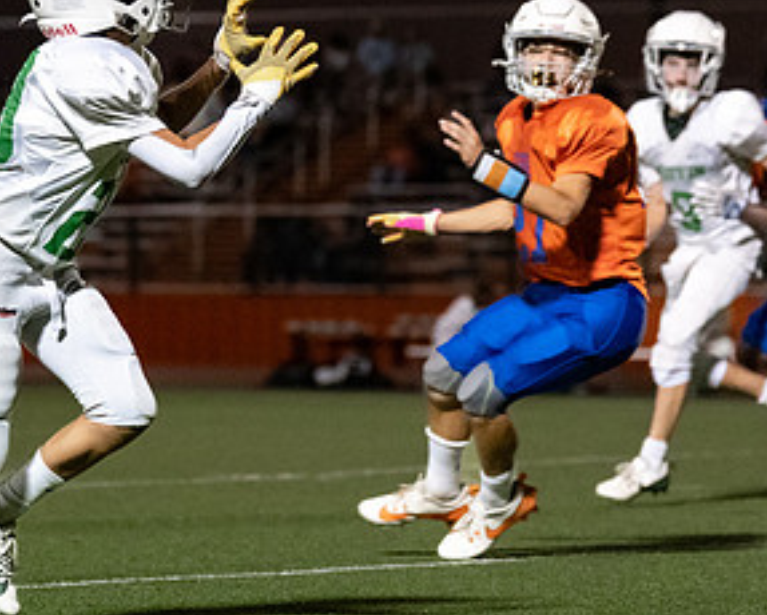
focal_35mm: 281
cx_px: -47
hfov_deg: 6.8
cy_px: 258
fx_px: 6383
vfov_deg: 5.5
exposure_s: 1/1000
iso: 4000
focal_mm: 98
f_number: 2.8
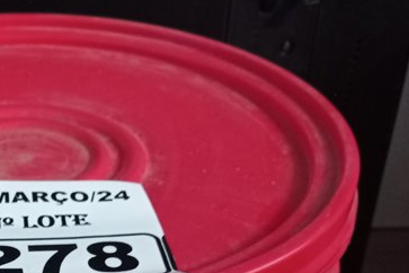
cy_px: 382
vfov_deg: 15.6
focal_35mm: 82
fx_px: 932
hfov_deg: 23.5
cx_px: -19
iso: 909
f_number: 1.79
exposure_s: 1/13.3
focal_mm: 4.7
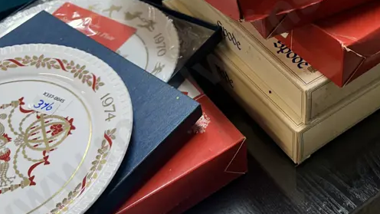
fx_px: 544
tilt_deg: -36.0
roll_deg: +0.6
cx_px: 297
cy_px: 5
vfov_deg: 21.5
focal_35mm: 54
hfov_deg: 37.3
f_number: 1.78
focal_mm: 6.86
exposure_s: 1/100
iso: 160
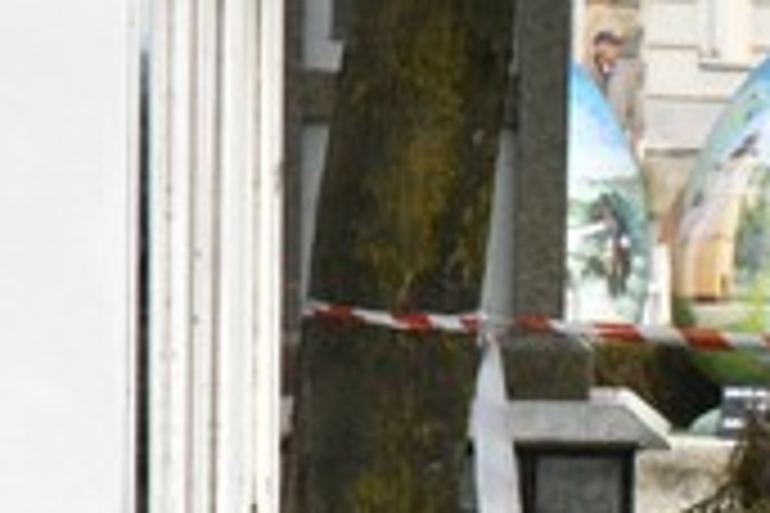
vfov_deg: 2.4
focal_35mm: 576
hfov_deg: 3.6
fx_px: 12319
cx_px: 1405
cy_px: 466
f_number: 14
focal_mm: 120
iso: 8000
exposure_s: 1/3200
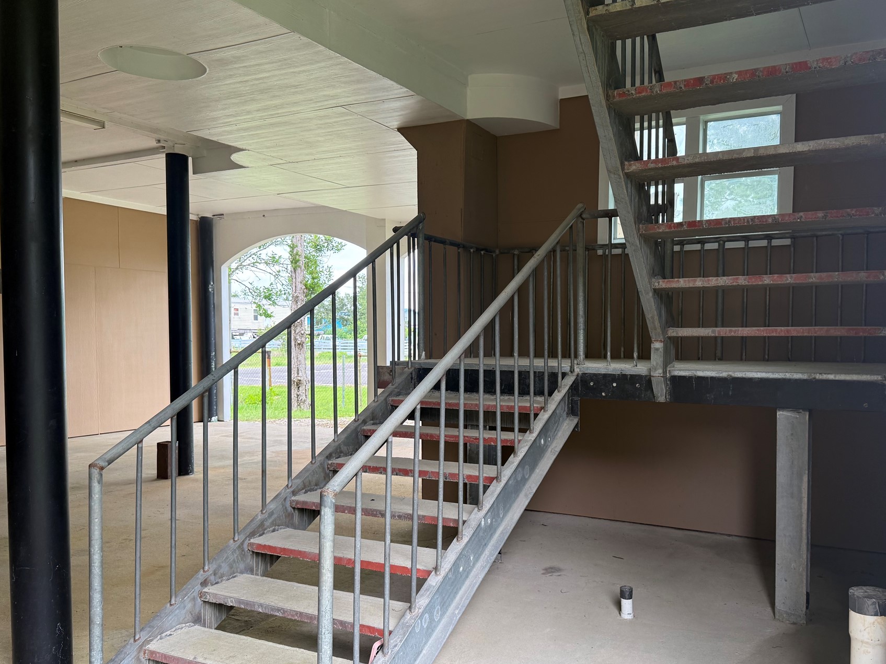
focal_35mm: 29
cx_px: 527
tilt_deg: -2.6
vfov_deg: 48.1
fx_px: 742
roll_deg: -0.5
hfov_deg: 61.2
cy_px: 367
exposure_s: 1/355
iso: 100
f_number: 1.78
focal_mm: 6.76
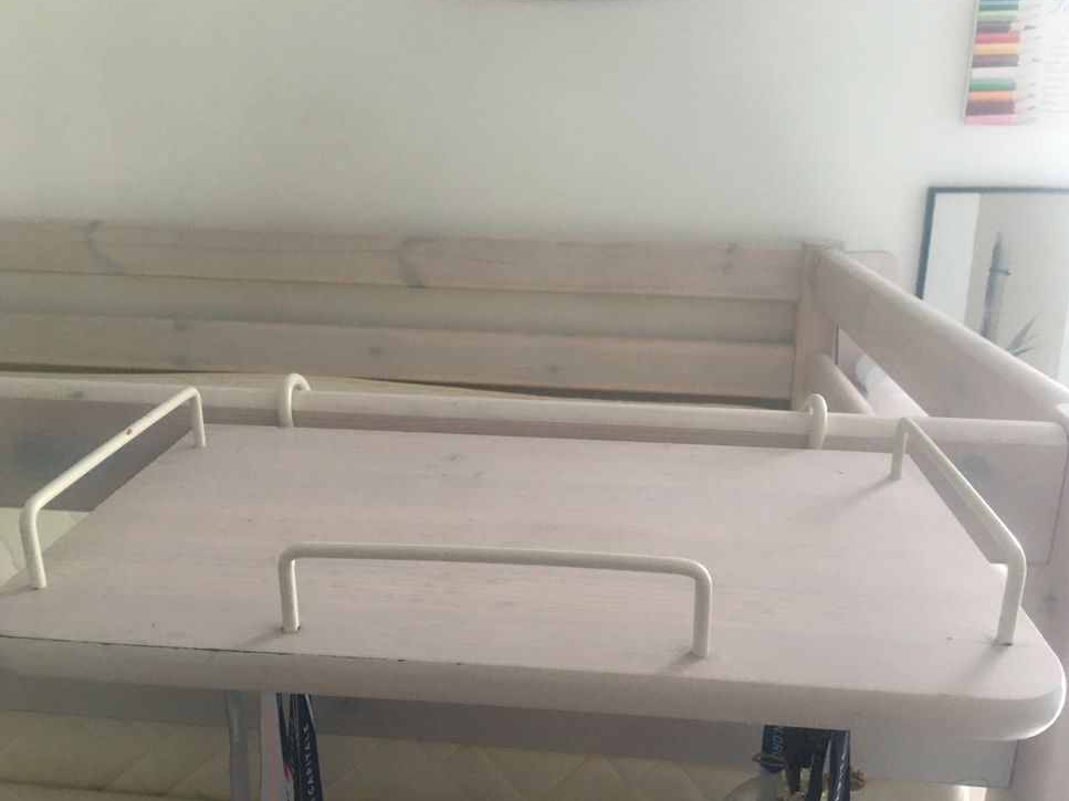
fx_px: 926
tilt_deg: -13.0
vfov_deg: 46.8
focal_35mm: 30
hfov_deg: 60.0
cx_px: 535
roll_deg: -1.5
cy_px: 390
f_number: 2.2
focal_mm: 4.15
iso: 80
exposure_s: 1/17
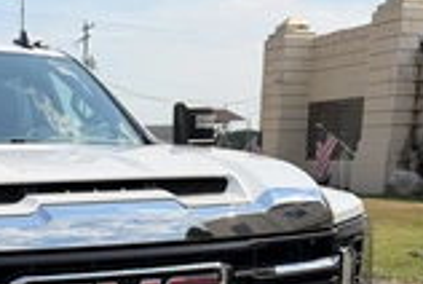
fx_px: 742
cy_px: 348
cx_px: 48
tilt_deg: -13.5
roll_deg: +2.2
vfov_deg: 20.2
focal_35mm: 63
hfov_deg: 30.5
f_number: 1.78
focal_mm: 6.76
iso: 80
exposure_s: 1/3759
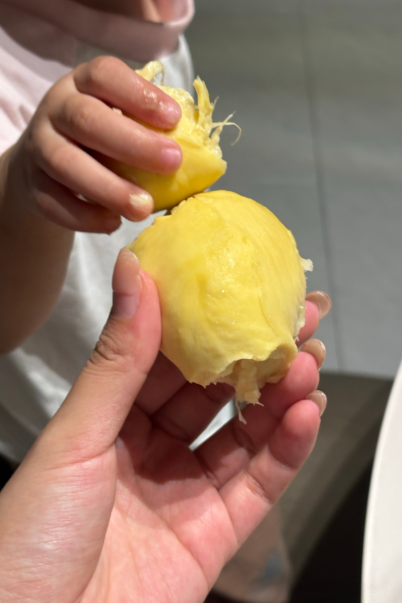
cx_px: 202
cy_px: 300
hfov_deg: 24.6
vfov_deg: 36.2
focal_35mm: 55
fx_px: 921
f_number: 1.6
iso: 80
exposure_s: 1/50
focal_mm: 5.96
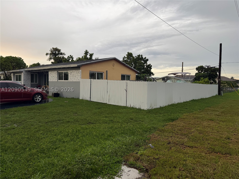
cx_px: 120
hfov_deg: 71.6
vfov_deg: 56.8
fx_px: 166
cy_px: 90
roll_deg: -0.9
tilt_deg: -1.8
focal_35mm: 24
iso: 50
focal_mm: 6.76
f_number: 1.78
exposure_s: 1/134
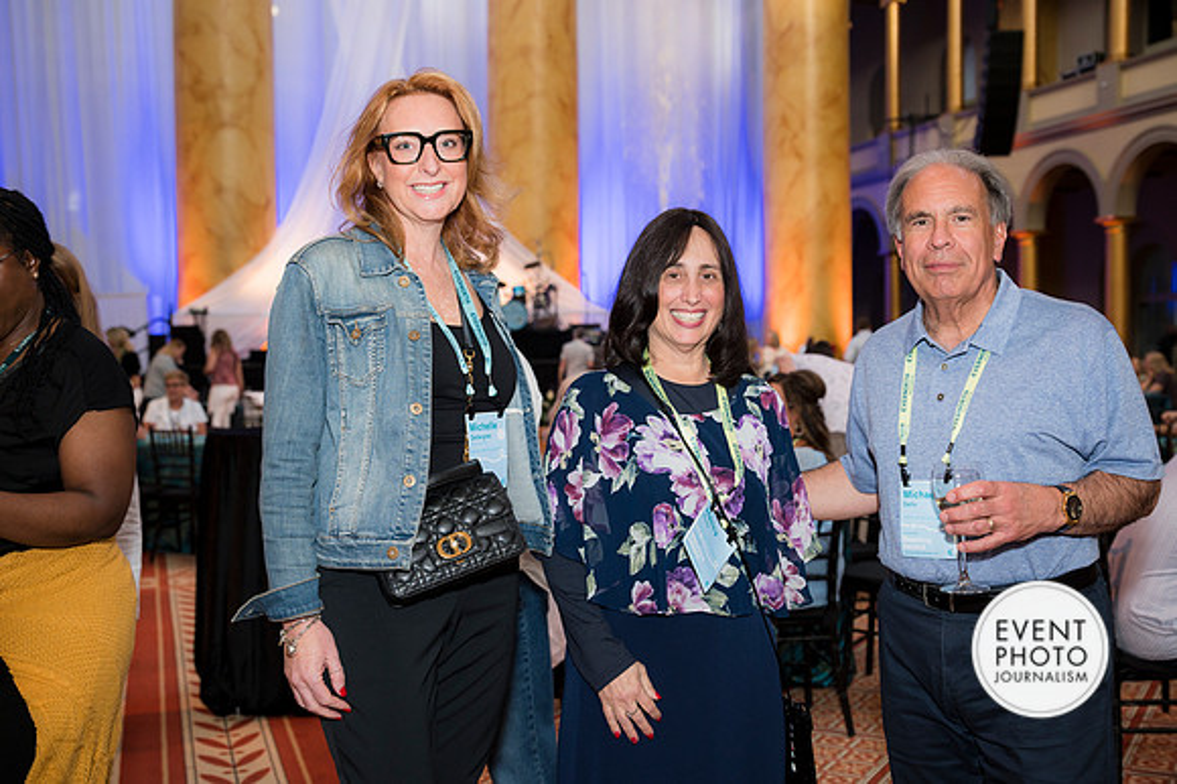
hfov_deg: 43.8
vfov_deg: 30.0
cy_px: 392
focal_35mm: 45
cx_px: 588
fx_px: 1464
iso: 800
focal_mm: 44
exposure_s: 1/100
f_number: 4
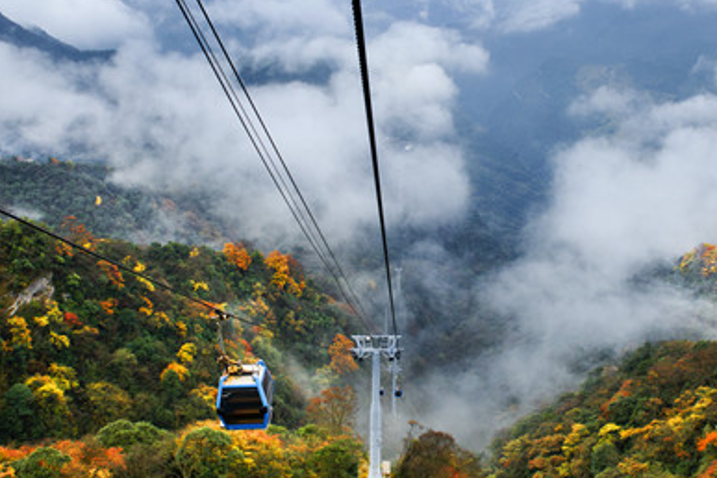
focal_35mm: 36
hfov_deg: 52.8
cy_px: 244
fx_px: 717
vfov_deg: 36.9
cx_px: 424
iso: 400
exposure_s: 1/500
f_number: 9
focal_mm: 24
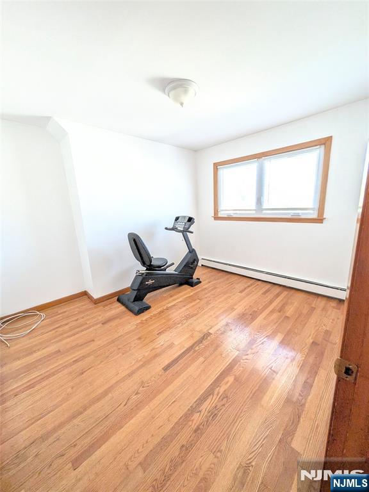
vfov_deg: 106.2
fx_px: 185
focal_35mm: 13
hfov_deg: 89.9
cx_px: 184
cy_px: 246
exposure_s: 1/60
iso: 90
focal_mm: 1.54
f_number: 2.2
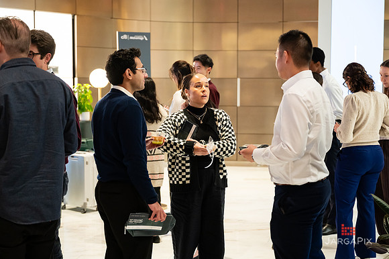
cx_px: 194
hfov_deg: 33.5
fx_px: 647
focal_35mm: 60
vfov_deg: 22.6
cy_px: 130
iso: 2500
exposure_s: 1/200
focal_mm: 58
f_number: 3.2
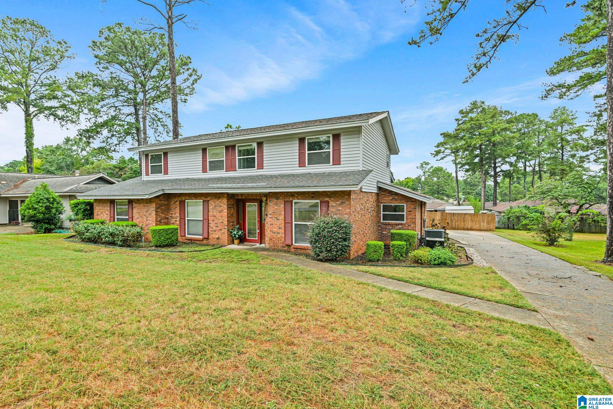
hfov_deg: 93.3
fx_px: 289
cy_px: 204
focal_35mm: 17
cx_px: 306
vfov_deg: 70.4
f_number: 4.5
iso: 64
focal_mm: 17
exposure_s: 1/30
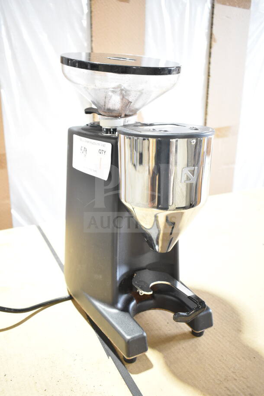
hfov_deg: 40.0
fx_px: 363
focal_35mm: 33
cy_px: 198
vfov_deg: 57.2
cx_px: 132
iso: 1600
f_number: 3.8
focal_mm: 22
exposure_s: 1/60
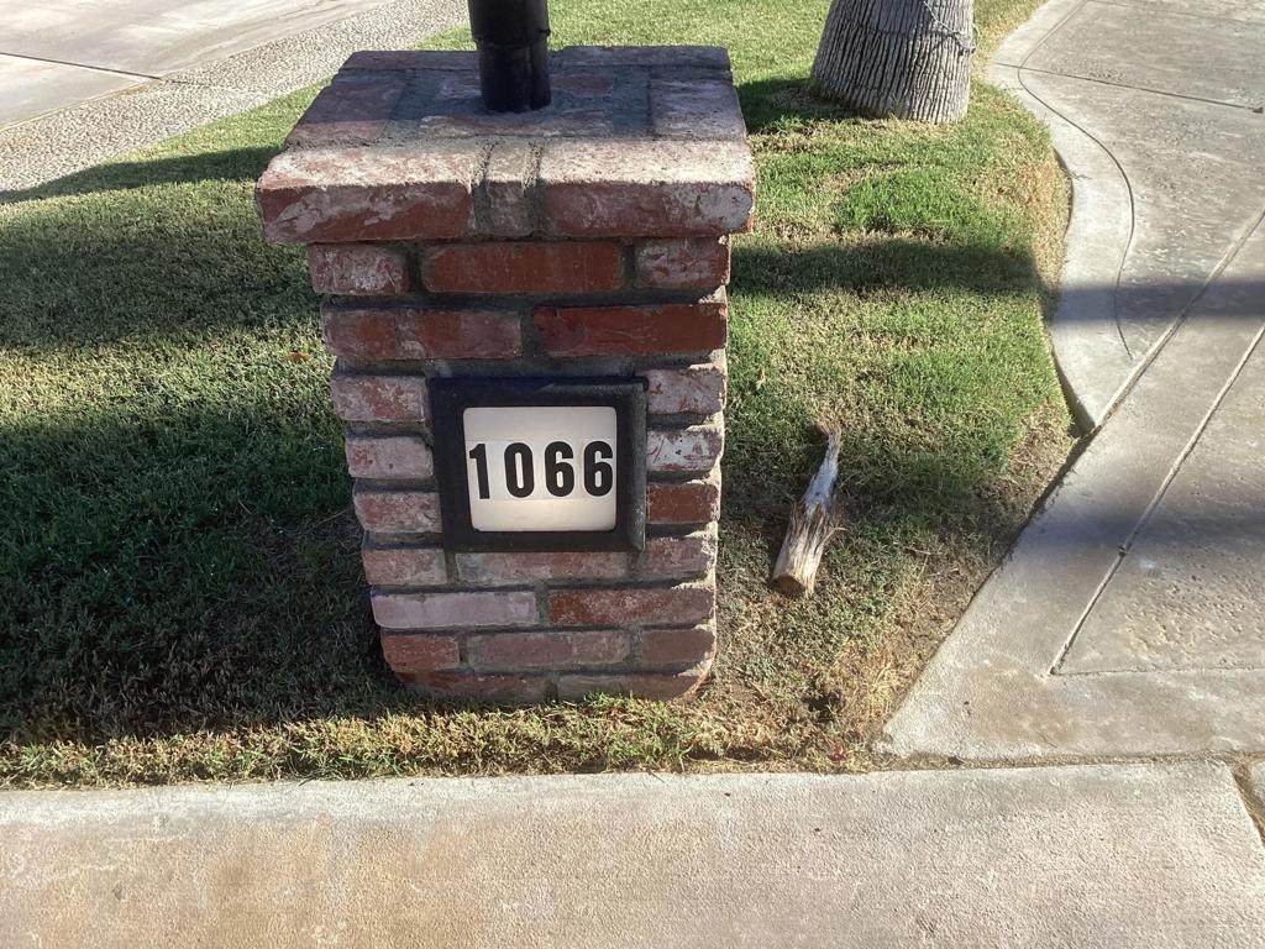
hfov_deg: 58.4
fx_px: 1133
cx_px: 632
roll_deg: +0.3
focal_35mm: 31
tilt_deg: -35.4
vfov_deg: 45.4
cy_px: 474
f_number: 2.4
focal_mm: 3.3
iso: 25
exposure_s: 1/599
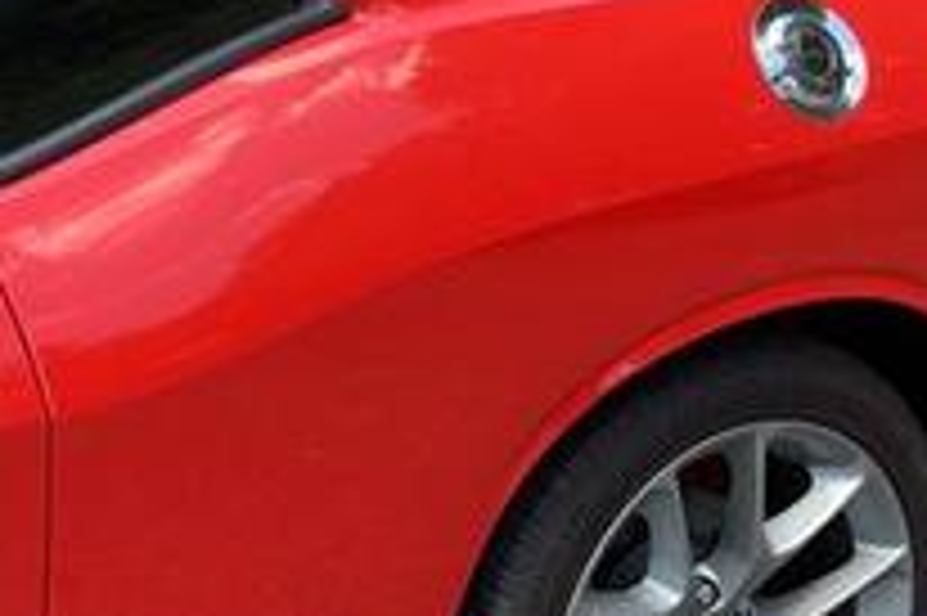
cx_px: 270
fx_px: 2033
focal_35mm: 79
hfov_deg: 25.5
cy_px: 454
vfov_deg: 17.2
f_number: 2.4
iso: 32
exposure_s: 1/120
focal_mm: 3.3
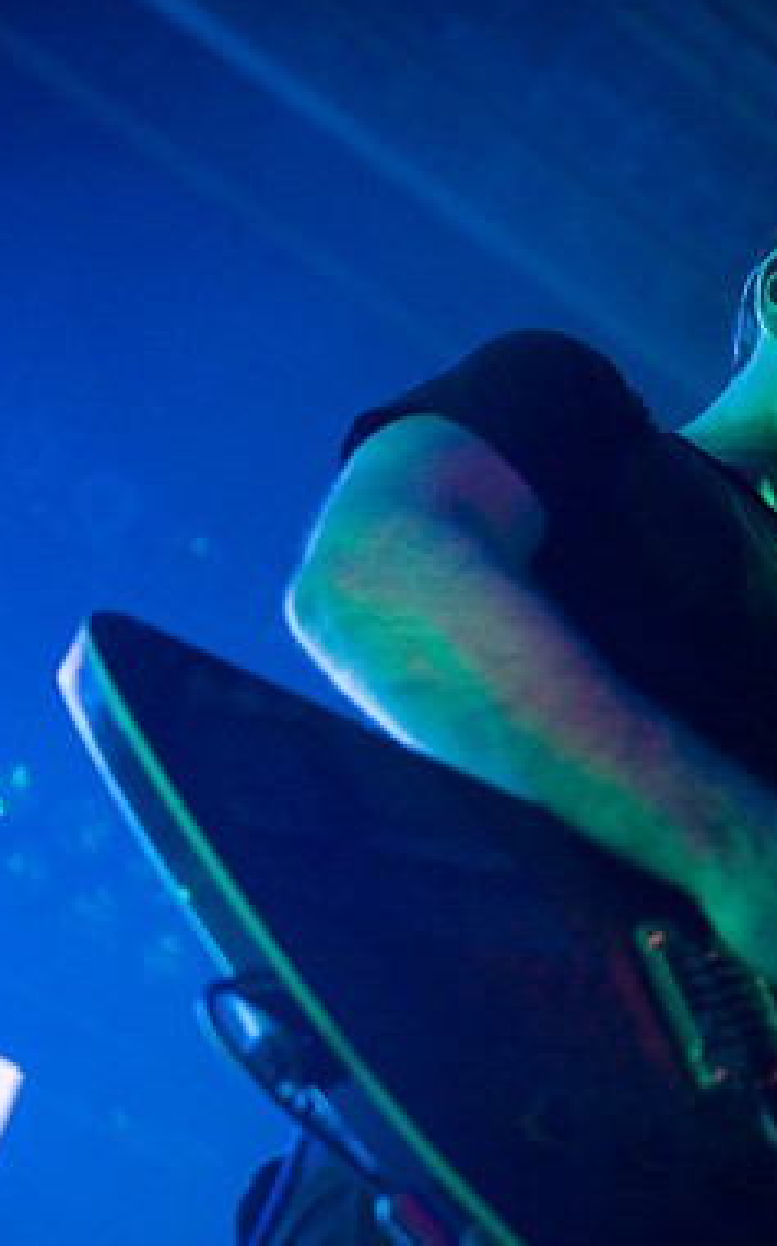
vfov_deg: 29.4
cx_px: 938
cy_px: 618
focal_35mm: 70
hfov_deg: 17.7
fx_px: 2375
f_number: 2.2
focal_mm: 30
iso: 1000
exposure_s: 1/60
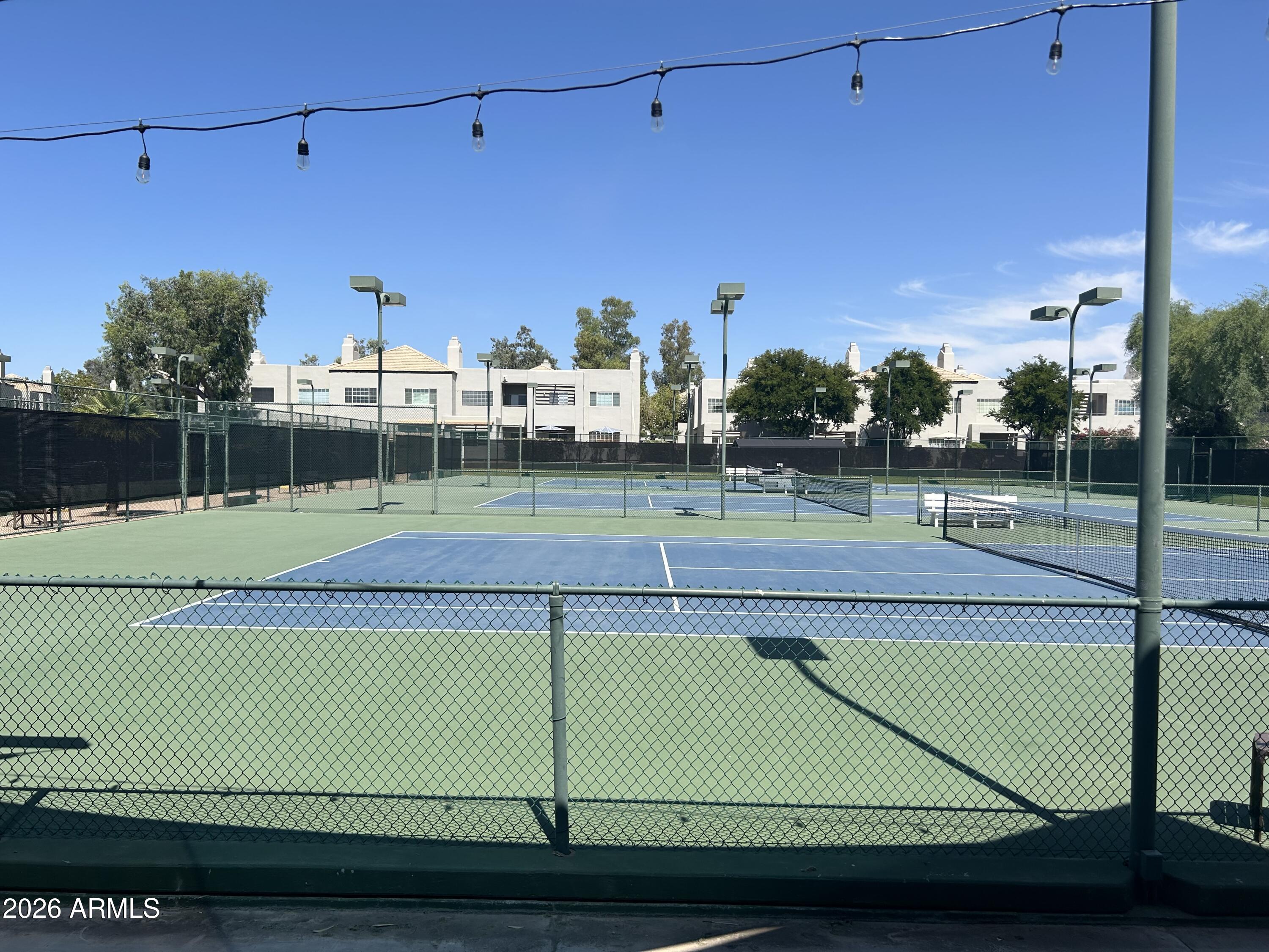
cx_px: 634
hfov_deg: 67.3
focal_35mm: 26
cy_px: 476
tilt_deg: -1.9
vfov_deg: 53.1
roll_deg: +0.1
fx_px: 953
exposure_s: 1/4831
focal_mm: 5.7
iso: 50
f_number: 1.5
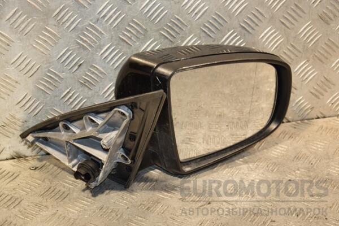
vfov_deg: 17.5
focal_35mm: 78
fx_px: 734
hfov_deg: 26.0
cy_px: 113
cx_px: 170
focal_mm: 52
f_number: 5
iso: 800
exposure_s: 1/160
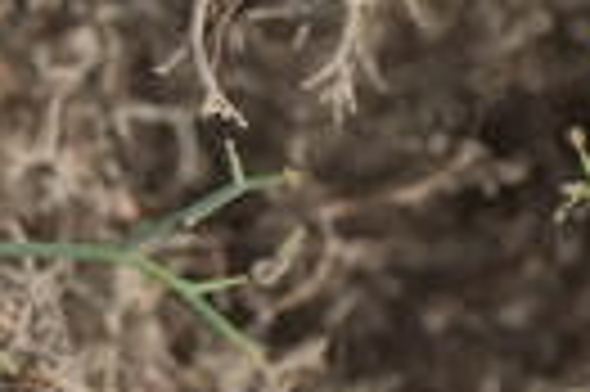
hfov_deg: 9.5
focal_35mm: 201
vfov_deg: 6.7
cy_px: -164
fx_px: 3290
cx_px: 1221
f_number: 7.1
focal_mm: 27
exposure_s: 1/450
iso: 200
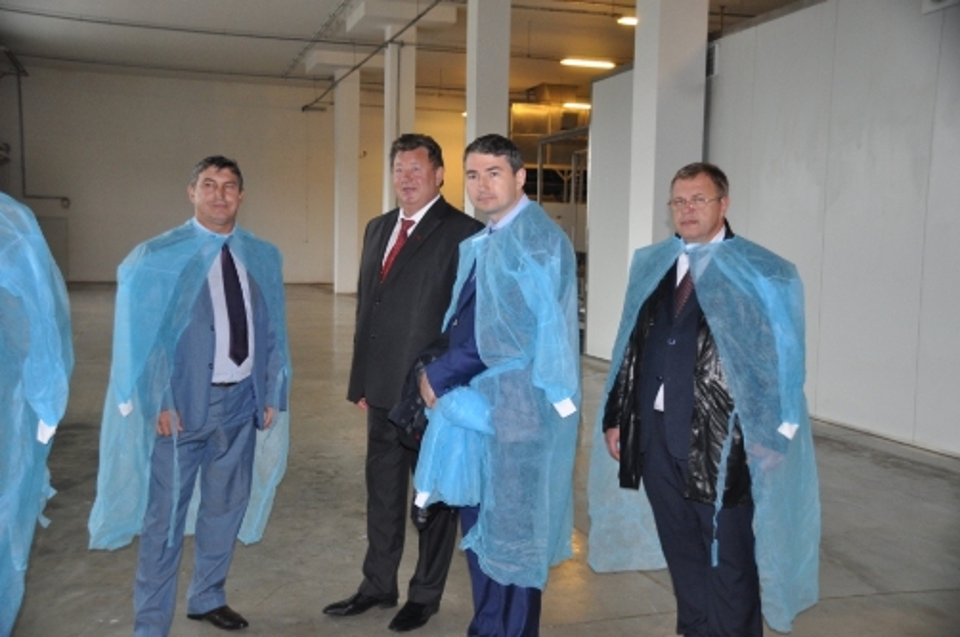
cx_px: 480
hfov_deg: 49.6
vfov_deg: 34.1
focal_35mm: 39
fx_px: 1038
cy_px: 318
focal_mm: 26
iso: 800
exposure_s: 1/60
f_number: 3.8
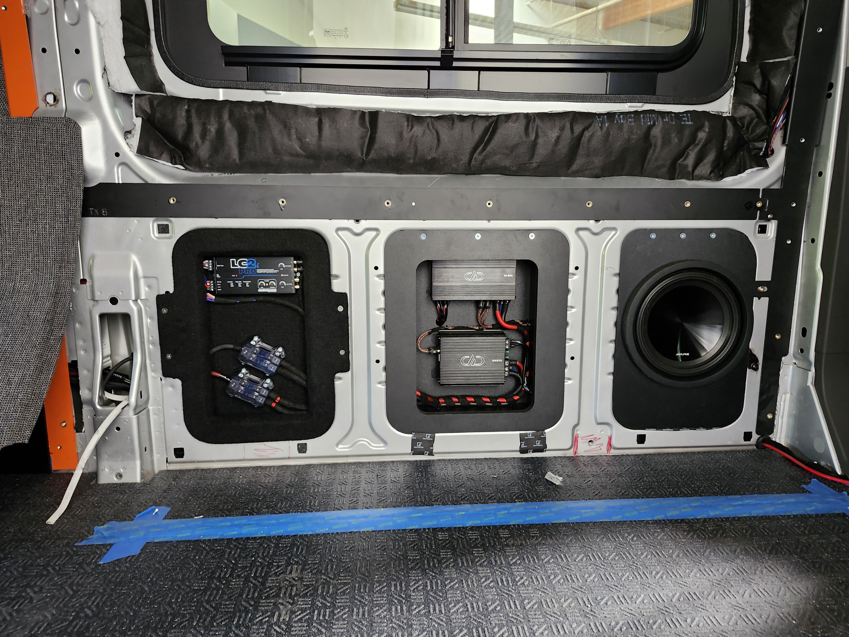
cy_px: 318
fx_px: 564
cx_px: 424
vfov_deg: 58.9
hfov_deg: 73.9
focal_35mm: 23
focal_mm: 5.54
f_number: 1.8
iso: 500
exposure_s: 1/40
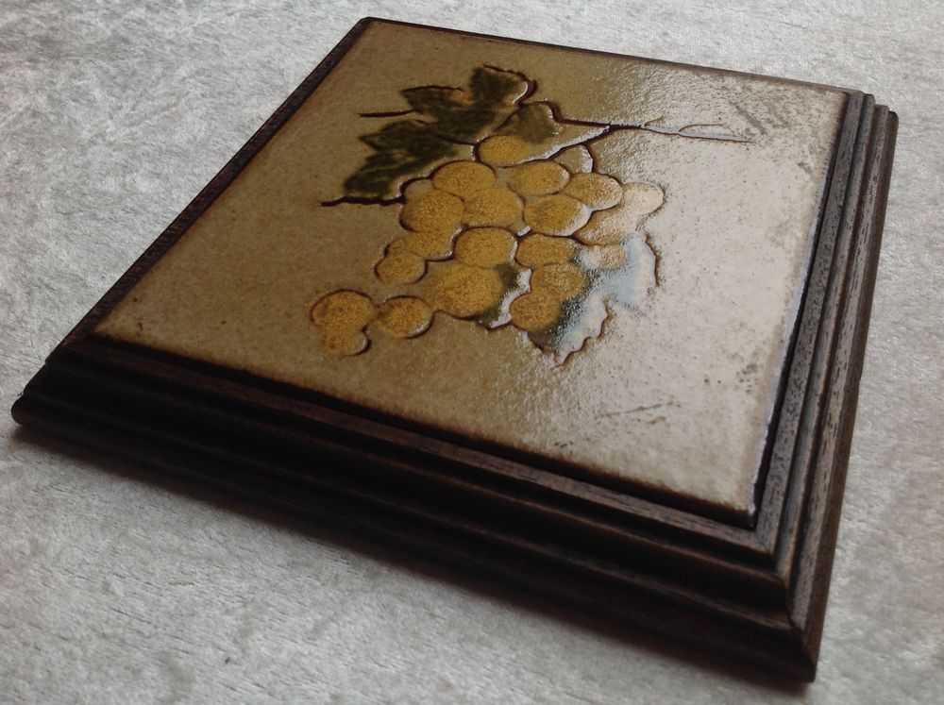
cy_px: 352
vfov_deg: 40.6
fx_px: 953
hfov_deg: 52.7
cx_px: 472
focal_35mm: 35
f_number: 2.4
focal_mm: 4.28
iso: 64
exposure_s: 1/24
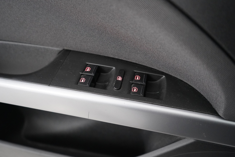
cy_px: 78
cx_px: 118
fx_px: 183
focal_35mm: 28
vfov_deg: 46.4
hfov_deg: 65.5
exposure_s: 1/60
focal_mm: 28
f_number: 3.5
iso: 8000
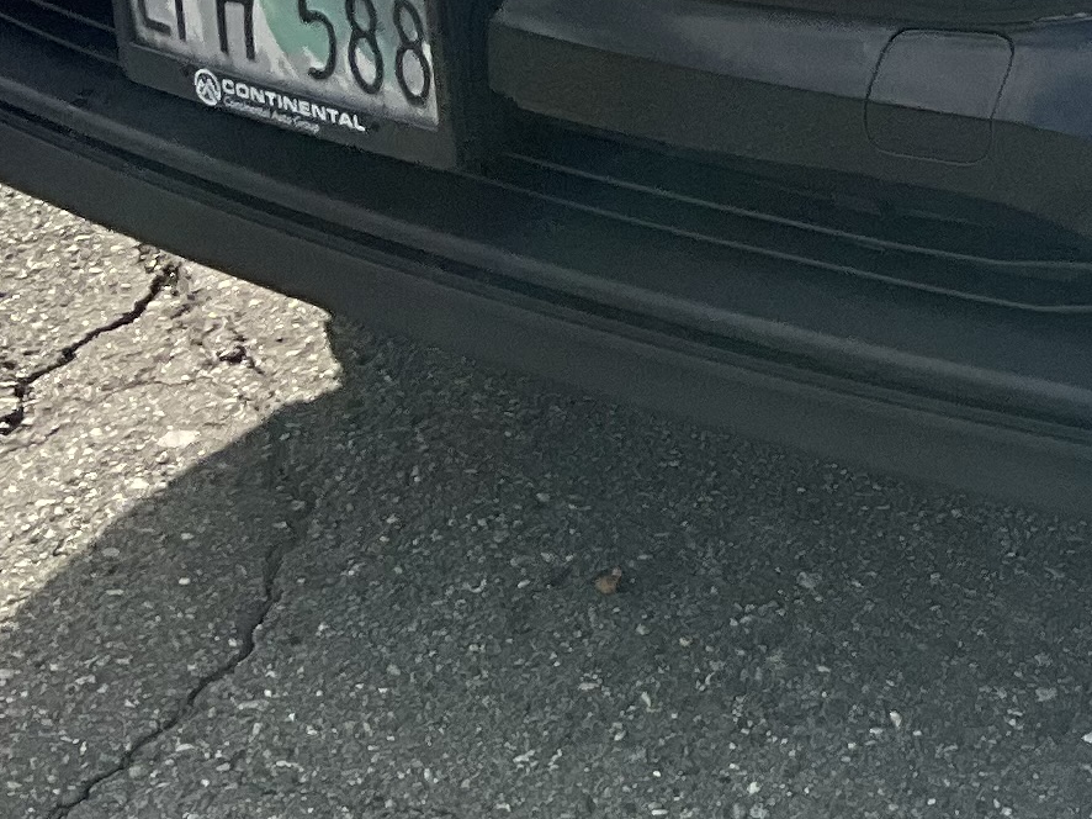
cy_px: -708
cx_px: 1844
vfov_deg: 10.5
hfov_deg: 13.7
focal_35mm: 132
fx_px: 4163
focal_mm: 3
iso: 25
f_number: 1.8
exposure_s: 1/1342
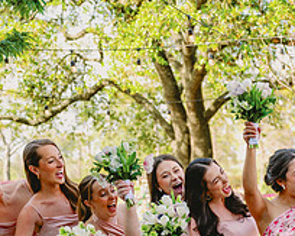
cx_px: 362
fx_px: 1004
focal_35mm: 115
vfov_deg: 13.2
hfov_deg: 16.0
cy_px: 241
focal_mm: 43
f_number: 2.8
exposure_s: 1/500
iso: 200
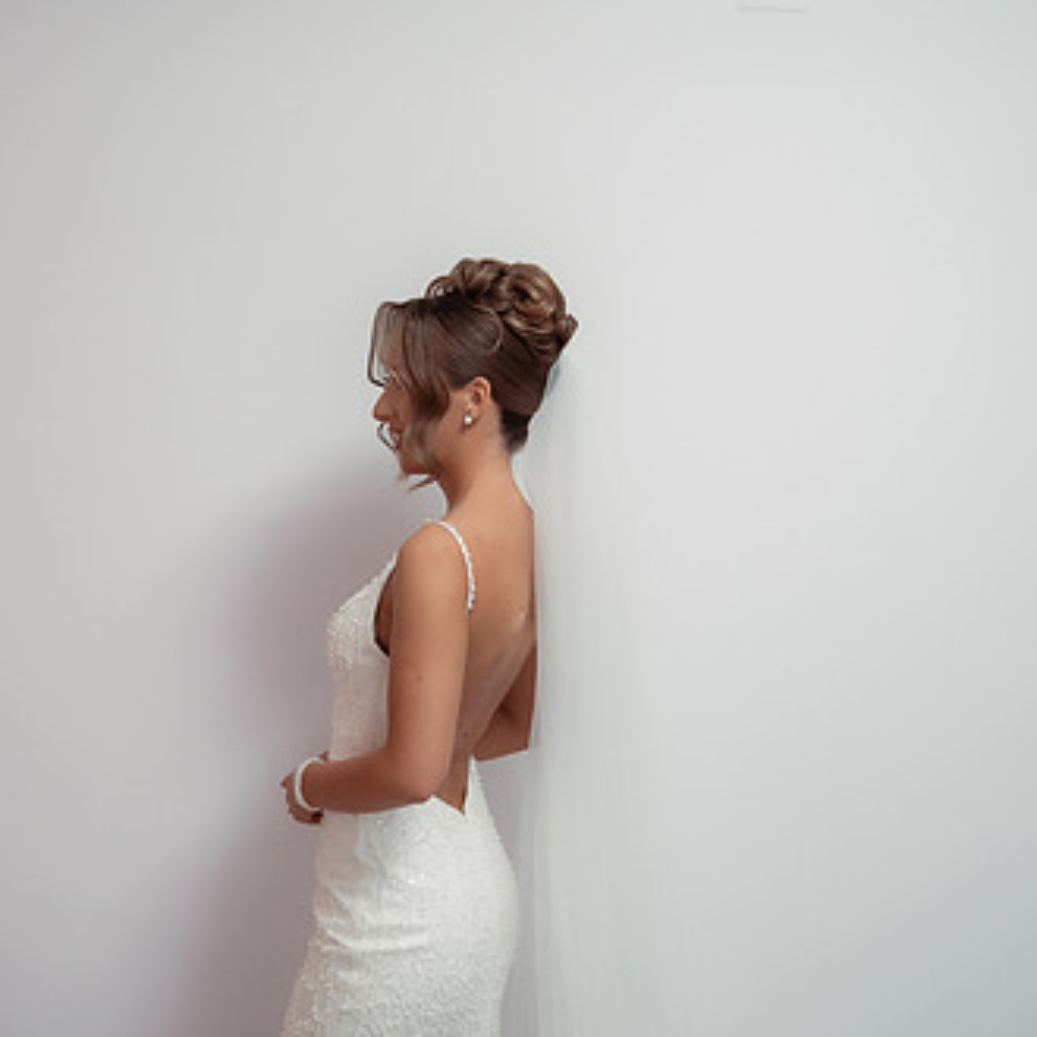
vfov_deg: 39.1
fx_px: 1457
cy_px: 557
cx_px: 474
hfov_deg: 39.1
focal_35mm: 43
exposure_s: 1/640
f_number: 2.8
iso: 1250
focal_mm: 22
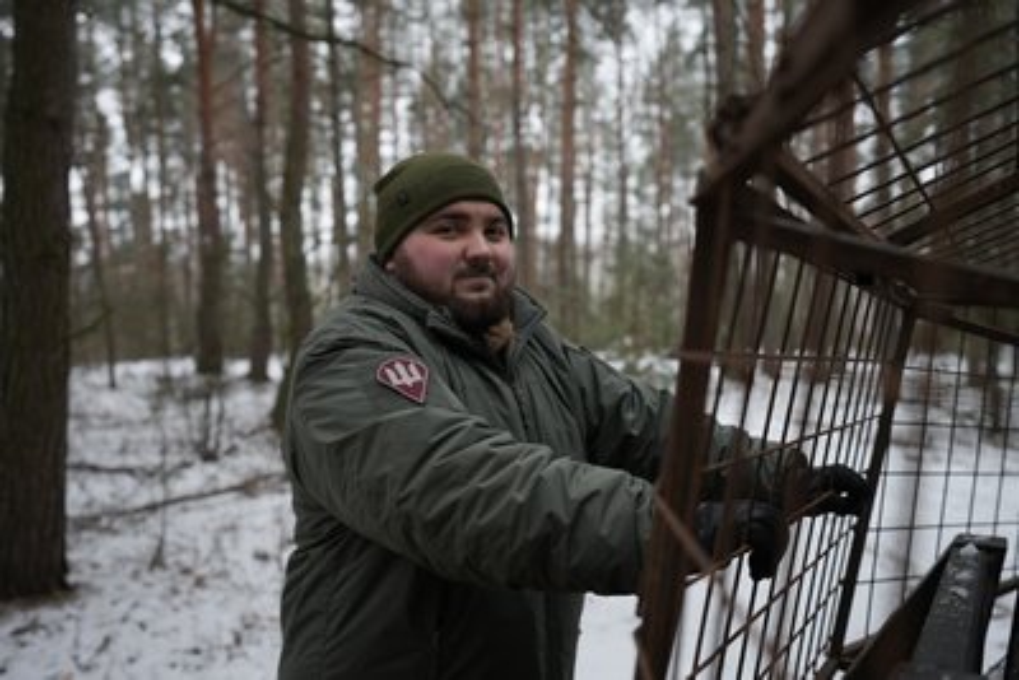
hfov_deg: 54.4
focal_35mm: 35
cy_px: 340
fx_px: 991
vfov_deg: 37.9
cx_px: 510
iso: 200
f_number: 2.8
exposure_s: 1/250
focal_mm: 35
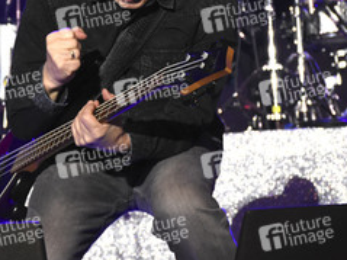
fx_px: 1633
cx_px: 113
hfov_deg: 12.1
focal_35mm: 163
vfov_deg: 9.1
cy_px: 52
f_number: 6.3
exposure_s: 1/125
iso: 2500
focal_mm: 60
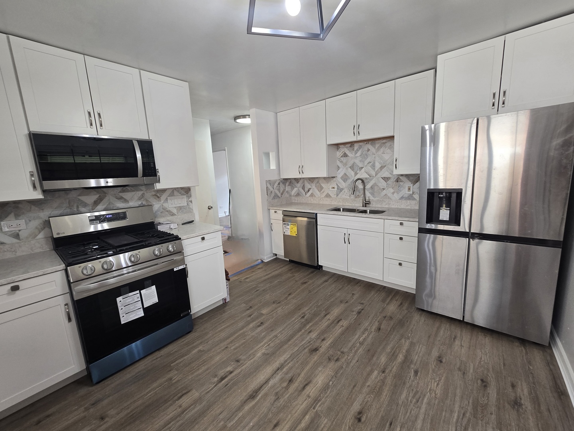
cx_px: 287
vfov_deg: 89.9
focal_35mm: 13
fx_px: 216
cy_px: 216
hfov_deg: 106.2
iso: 125
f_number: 2.2
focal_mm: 2.2
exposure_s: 1/60.2
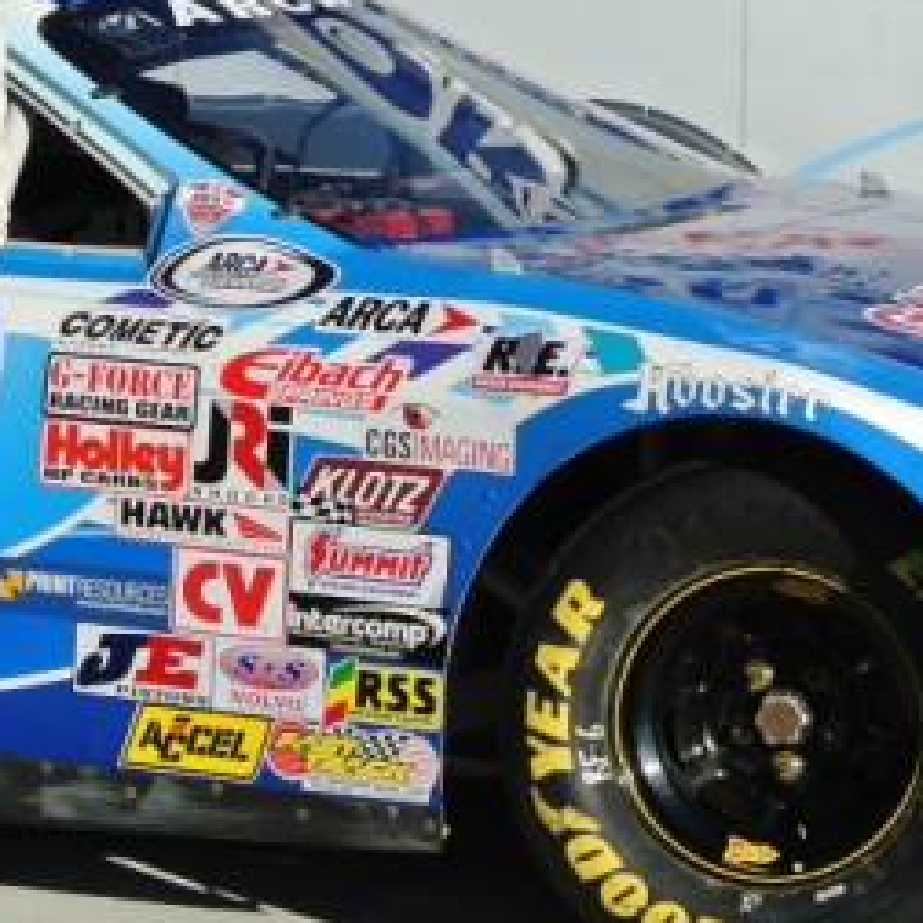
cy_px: 121
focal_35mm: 170
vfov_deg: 10.2
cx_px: 361
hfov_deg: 10.3
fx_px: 5128
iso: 100
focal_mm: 25.9
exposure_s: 1/800
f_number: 5.3
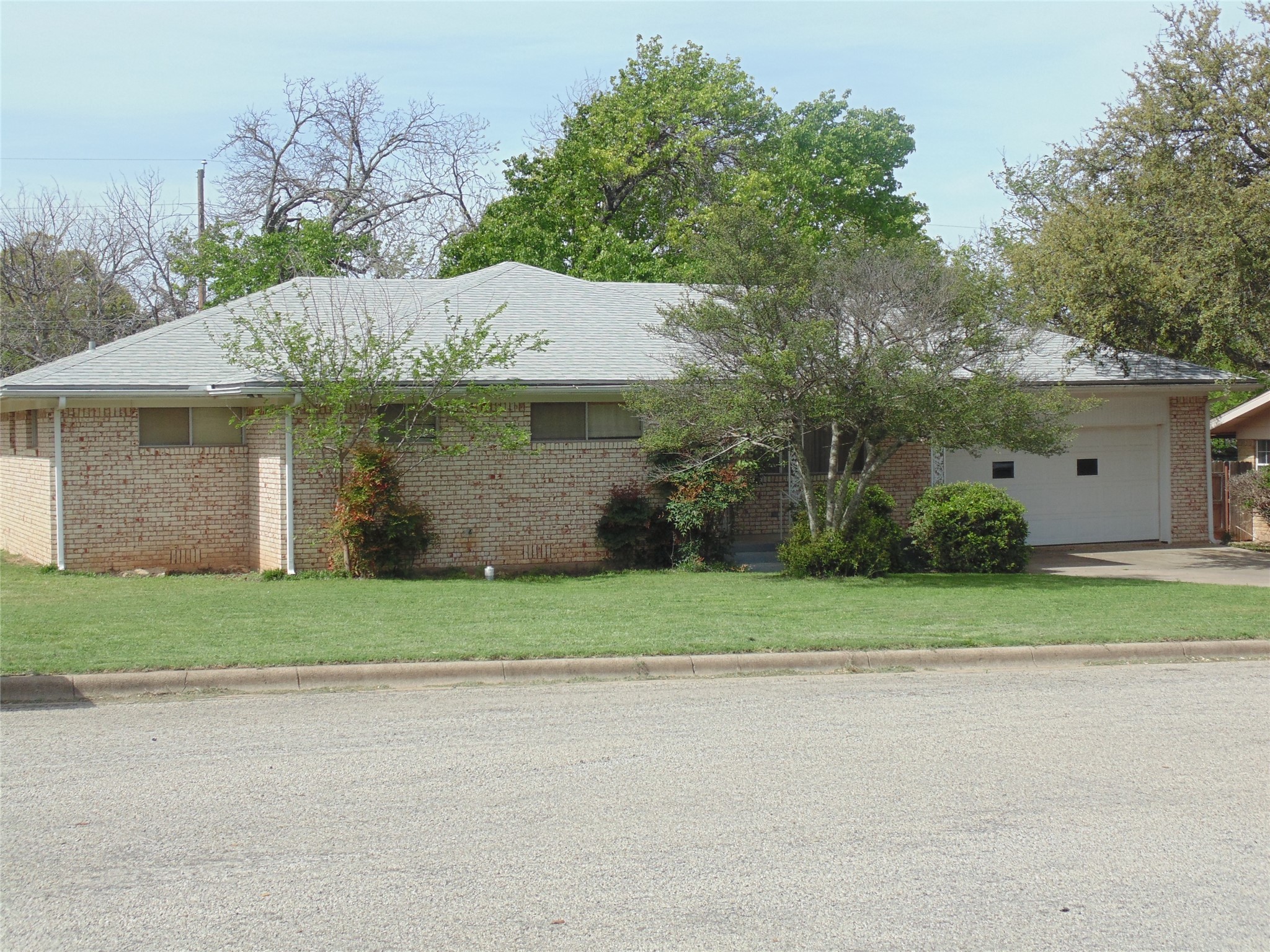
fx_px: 1944
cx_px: 635
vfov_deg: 27.5
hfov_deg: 36.2
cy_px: 476
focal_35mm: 53
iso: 80
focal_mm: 9.5
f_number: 3.9
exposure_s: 1/640
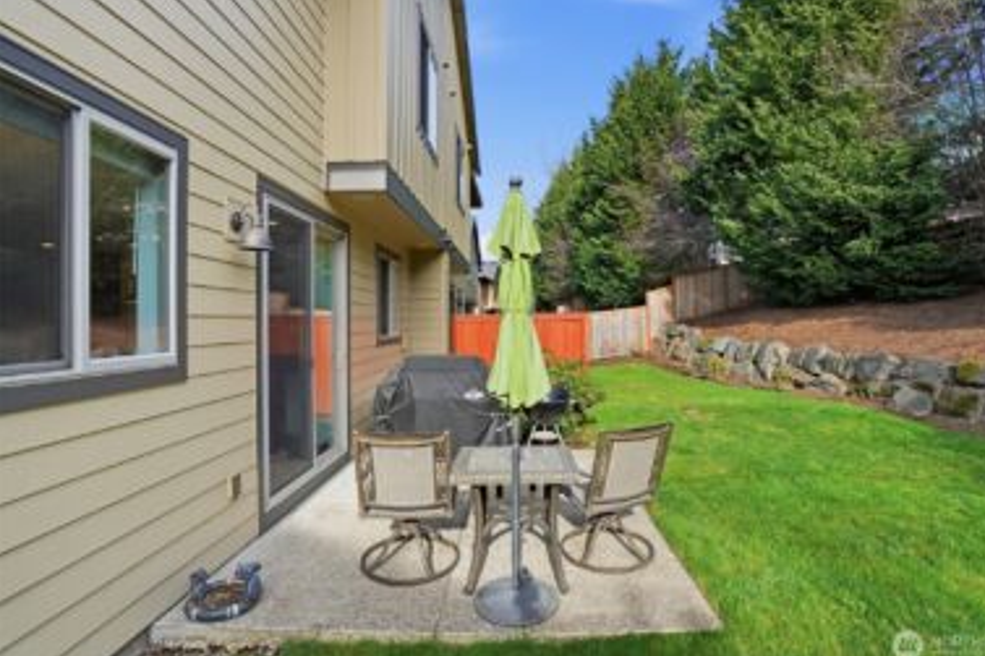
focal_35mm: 17
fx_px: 465
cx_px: 520
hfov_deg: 93.2
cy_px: 320
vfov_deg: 70.4
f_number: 9
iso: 320
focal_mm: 16
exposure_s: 1/640
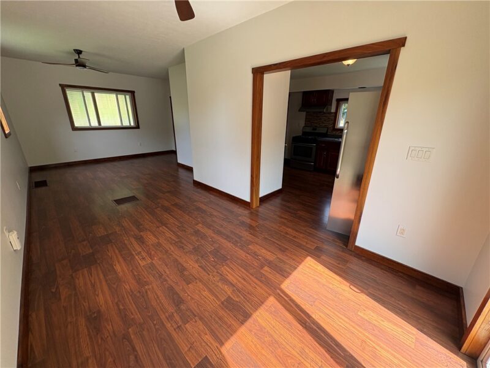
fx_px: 198
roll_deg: +0.5
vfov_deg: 85.7
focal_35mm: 14
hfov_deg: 102.1
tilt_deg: -18.9
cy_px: 184
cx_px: 245
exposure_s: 1/103
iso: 80
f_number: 2.2
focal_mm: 2.22
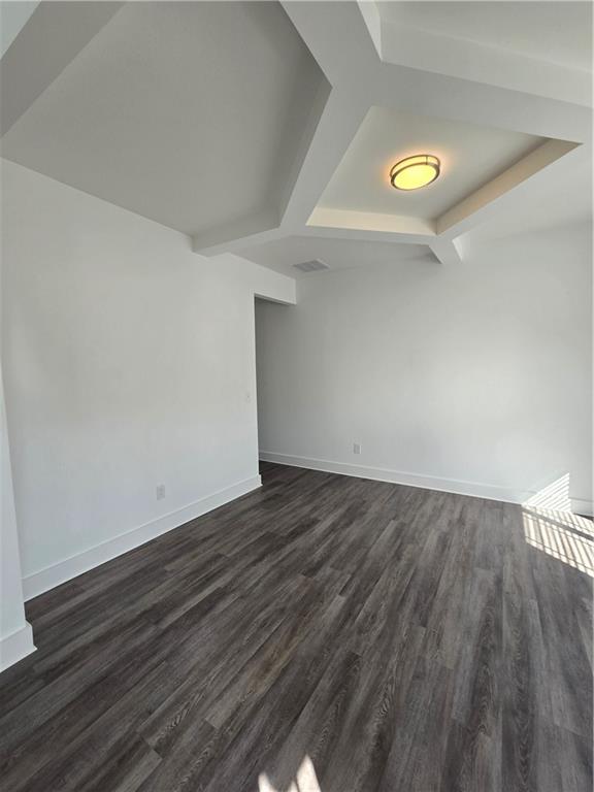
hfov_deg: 89.9
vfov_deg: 106.2
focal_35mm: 13
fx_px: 297
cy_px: 396
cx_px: 297
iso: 50
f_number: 2.2
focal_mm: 2.2
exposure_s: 1/128
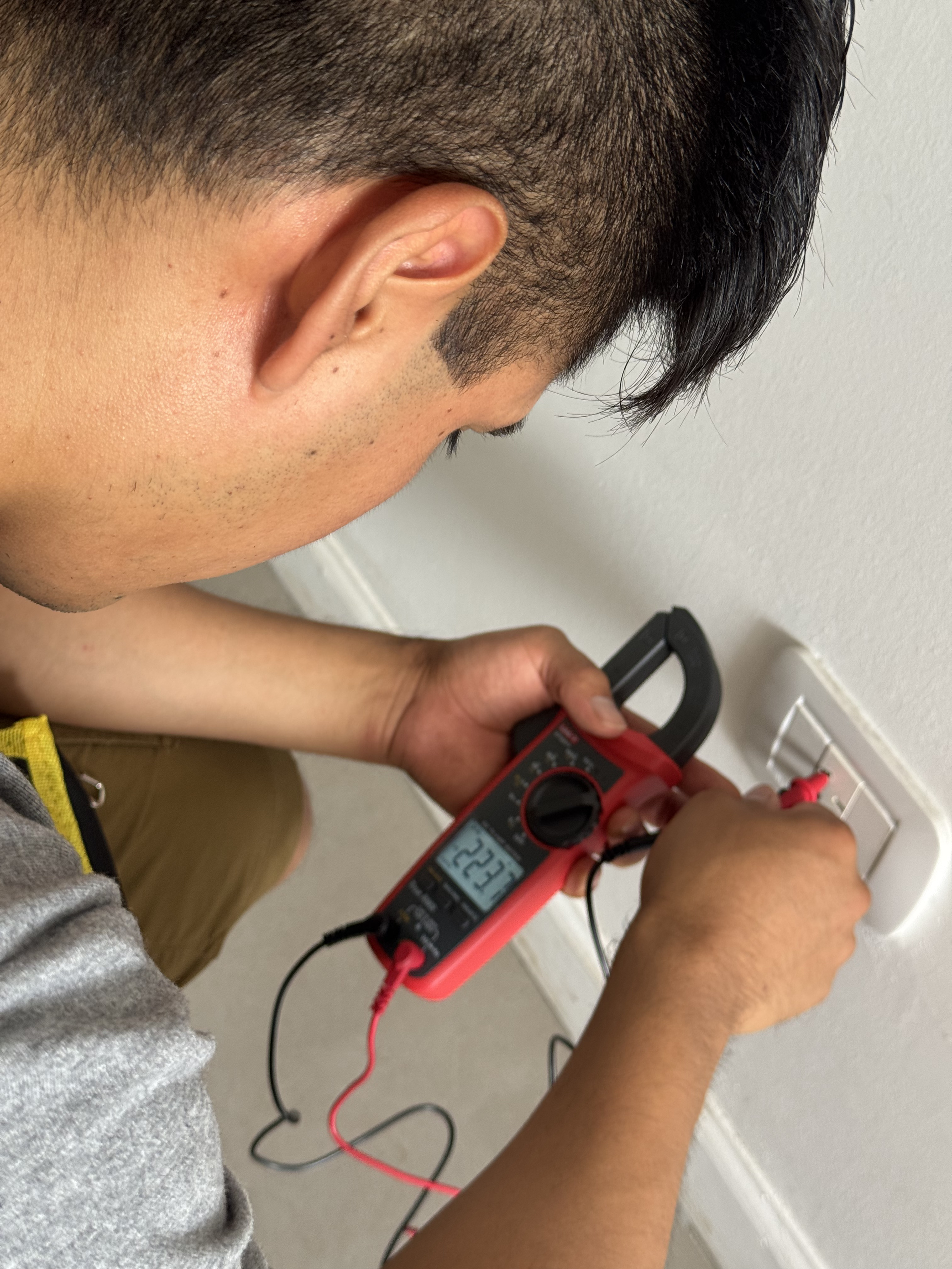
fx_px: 1760
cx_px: 476
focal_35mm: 48
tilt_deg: -43.8
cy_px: 634
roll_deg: -10.4
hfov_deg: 30.3
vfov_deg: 39.7
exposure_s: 1/60
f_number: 1.78
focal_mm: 6.76
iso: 100
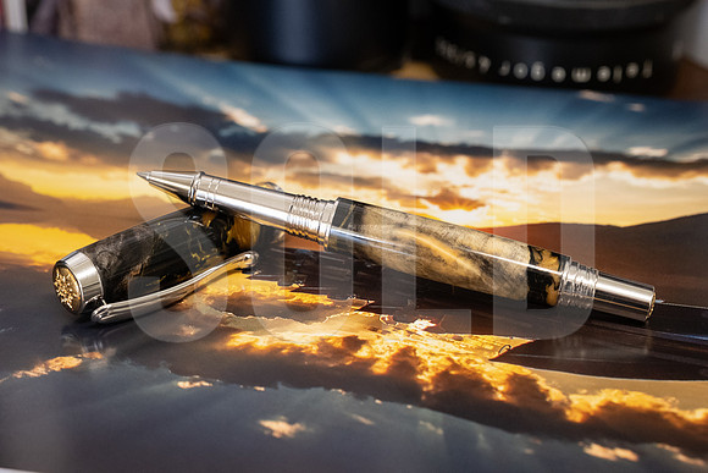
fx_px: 1397
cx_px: 354
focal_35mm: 71
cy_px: 236
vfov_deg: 19.2
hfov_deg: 28.4
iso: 3200
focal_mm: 47
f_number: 6.4
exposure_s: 1/40
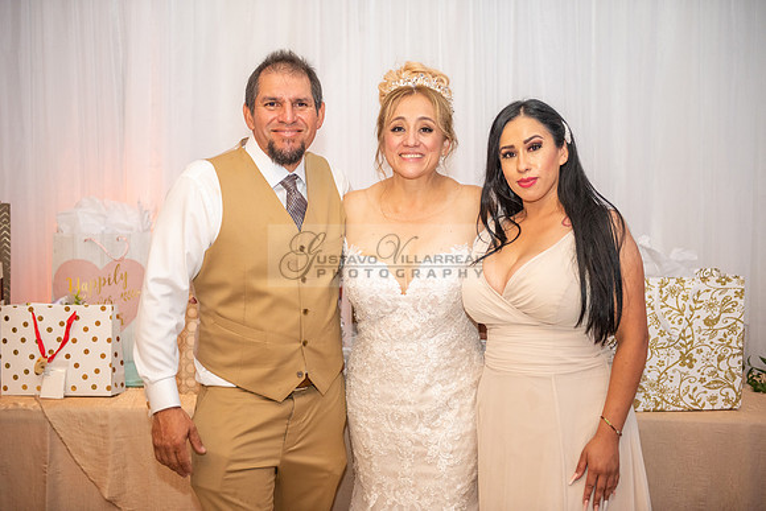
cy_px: 256
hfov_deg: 35.6
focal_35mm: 56
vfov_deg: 24.2
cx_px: 383
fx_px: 1192
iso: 1000
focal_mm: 56
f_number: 2.8
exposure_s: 1/160
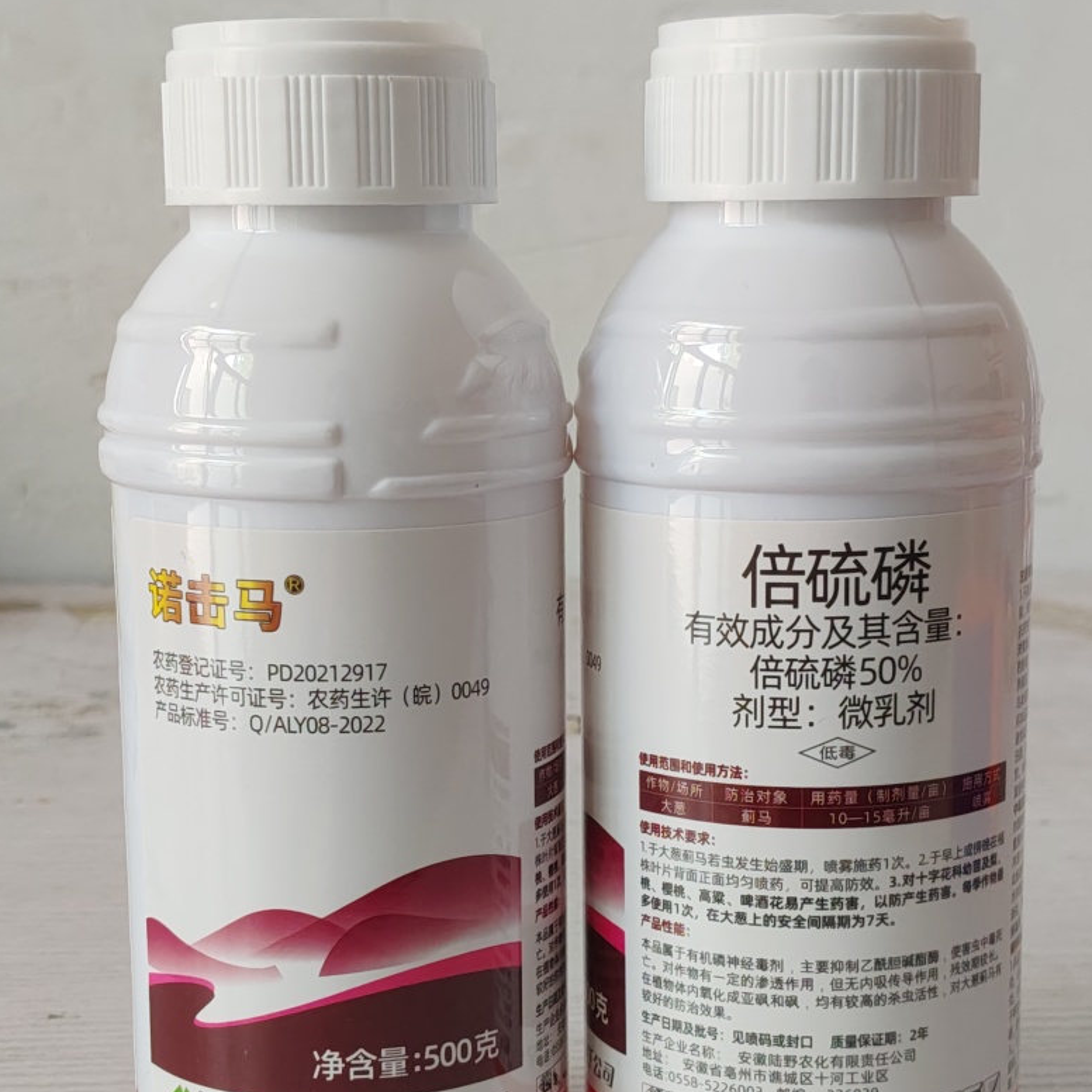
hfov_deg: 27.7
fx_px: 2213
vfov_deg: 27.6
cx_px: 557
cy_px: 676
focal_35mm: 62
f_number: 1.88
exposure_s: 1/100
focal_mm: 4.84
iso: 584
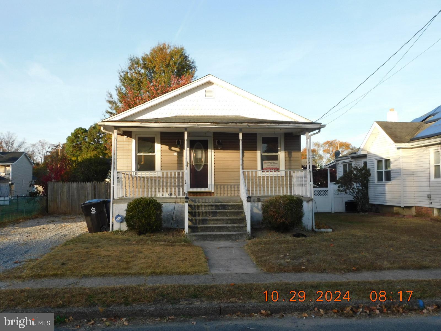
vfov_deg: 39.7
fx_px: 459
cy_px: 166
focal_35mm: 36
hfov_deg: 51.4
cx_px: 220
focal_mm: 6.3
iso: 125
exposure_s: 1/400
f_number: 3.5
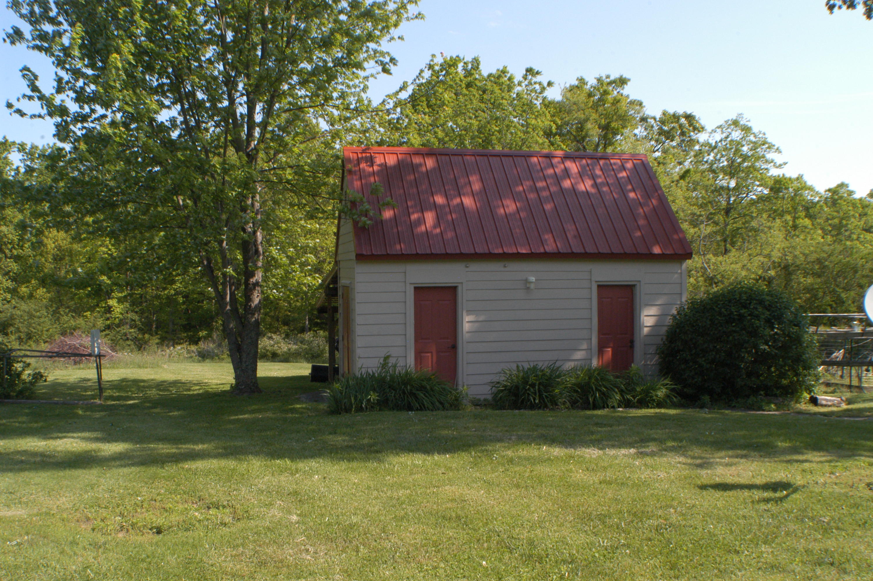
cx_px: 436
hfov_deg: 42.4
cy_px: 290
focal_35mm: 46
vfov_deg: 28.9
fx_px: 1126
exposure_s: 1/320
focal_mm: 31
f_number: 10
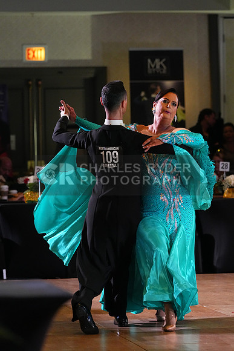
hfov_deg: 7.3
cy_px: 176
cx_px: 117
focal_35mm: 189
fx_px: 1842
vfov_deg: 10.9
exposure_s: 1/400
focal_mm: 189
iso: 8000
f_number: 5
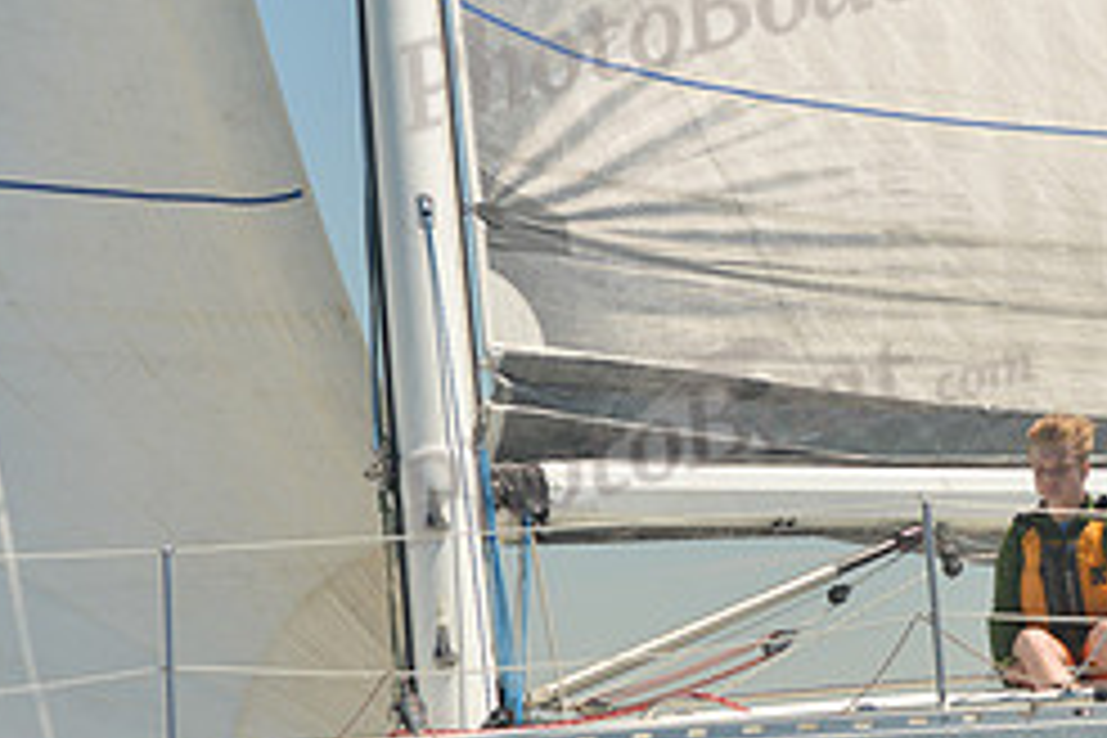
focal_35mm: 165
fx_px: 5073
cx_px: 1269
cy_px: 601
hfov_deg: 12.2
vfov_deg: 8.3
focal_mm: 70
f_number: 5.6
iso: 400
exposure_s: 1/800
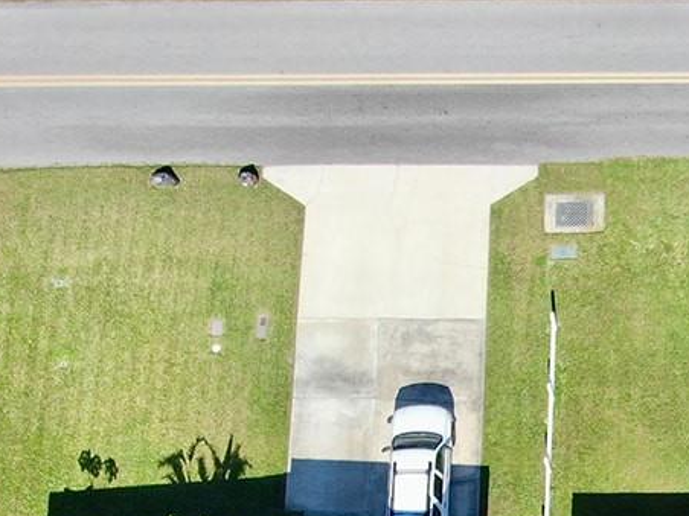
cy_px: 813
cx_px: 735
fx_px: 1692
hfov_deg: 21.9
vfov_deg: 15.7
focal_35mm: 85
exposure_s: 1/800
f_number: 2.8
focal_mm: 4.39
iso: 100
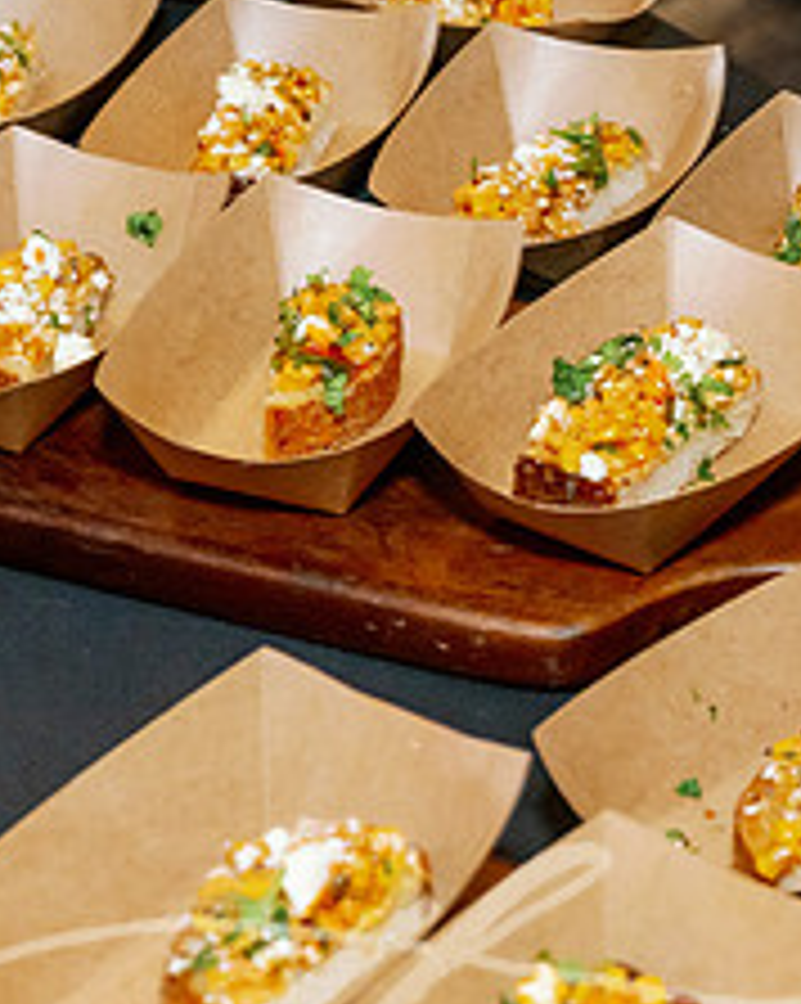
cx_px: 351
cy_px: 588
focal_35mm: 105
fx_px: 3116
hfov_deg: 14.6
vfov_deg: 18.3
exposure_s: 1/100
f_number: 6.3
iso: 2000
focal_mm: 43
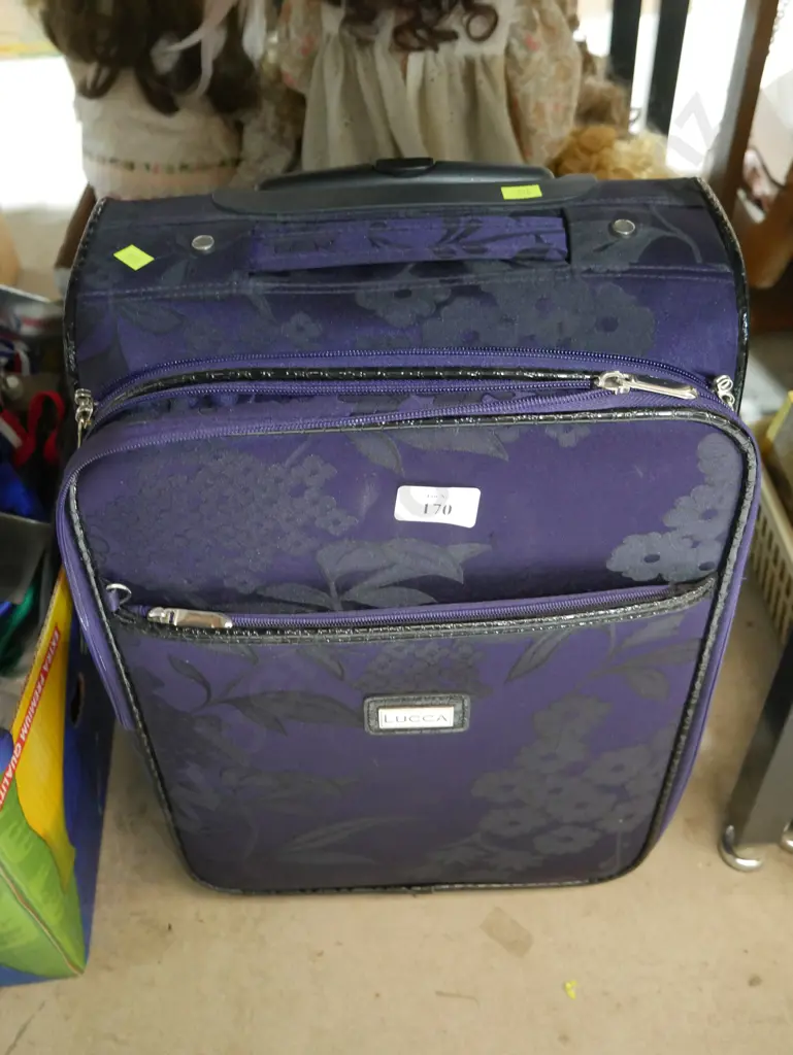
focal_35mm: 34
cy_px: 528
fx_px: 1038
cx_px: 396
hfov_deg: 41.8
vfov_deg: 53.9
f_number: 4
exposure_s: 1/40
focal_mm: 17
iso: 3200
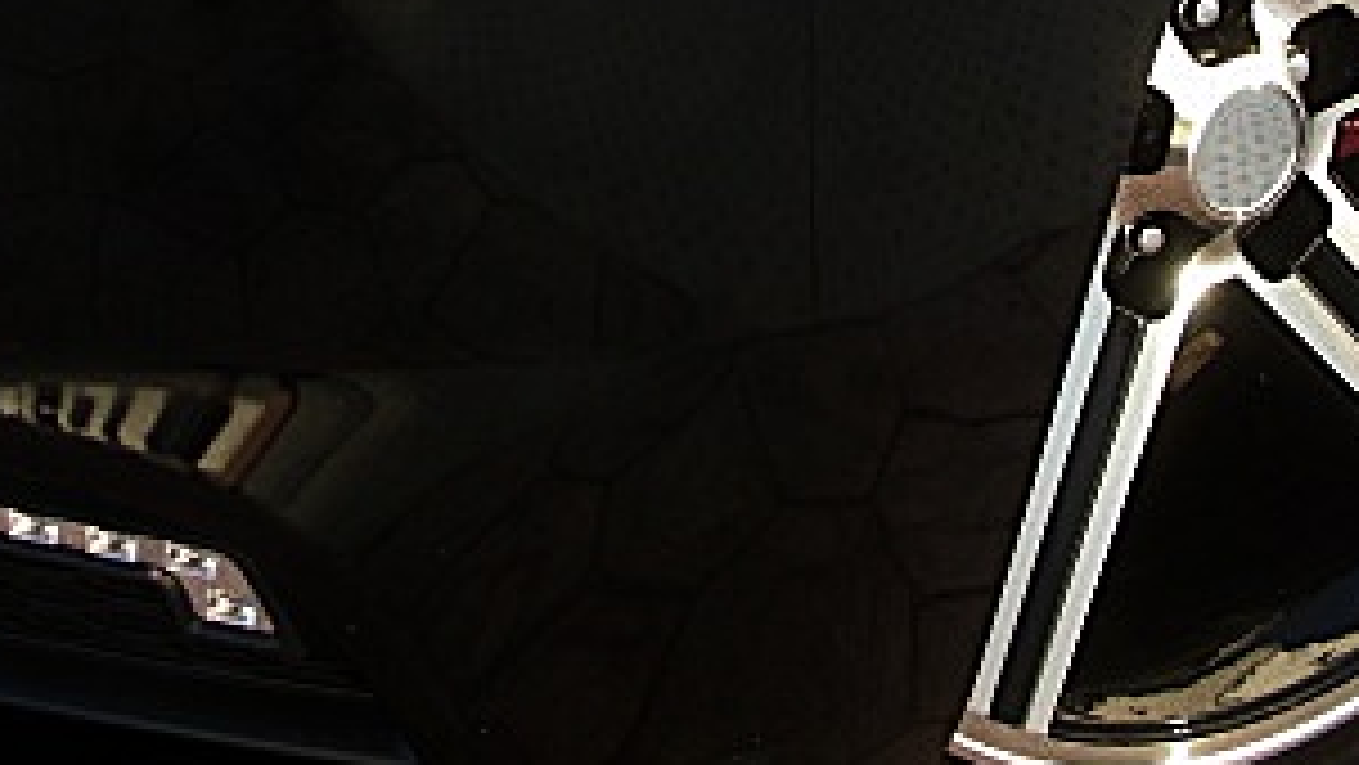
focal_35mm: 83
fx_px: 2991
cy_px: -166
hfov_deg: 25.6
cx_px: 662
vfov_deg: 14.1
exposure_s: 1/80
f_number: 2.8
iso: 50
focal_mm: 6.3
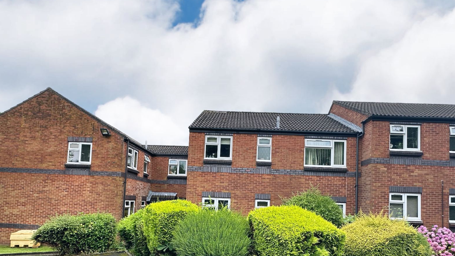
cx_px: 231
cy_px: 192
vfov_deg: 53.4
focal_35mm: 20
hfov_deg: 86.6
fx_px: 241
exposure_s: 1/711
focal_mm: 2.22
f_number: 2.2
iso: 40
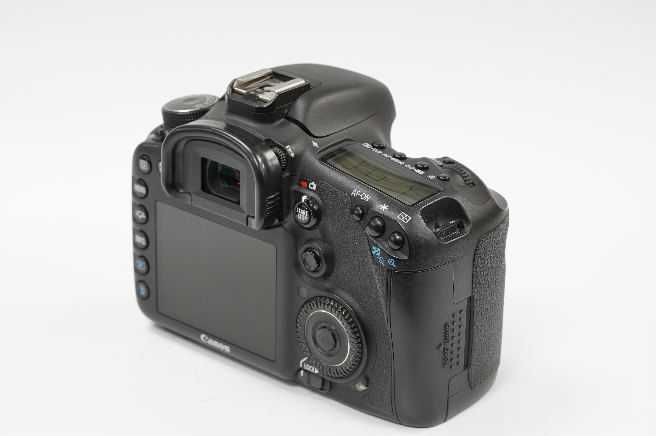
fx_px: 1639
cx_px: 328
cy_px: 218
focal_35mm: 90
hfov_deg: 22.6
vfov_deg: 15.2
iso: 1000
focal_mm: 90
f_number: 11
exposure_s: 1/10
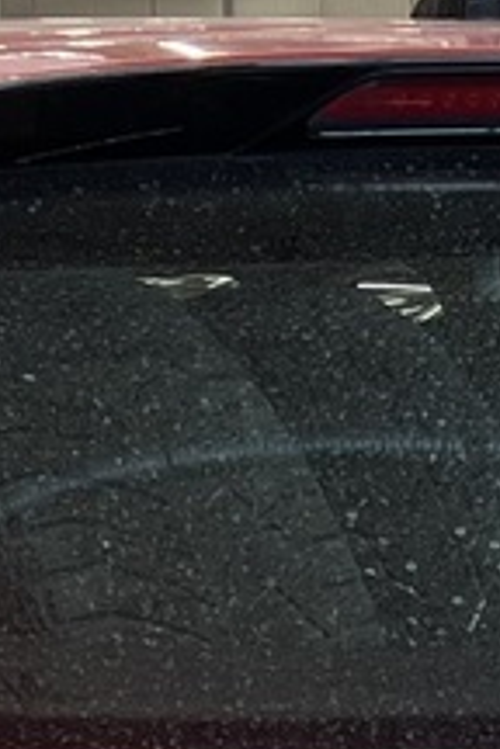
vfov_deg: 11.0
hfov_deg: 7.6
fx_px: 3750
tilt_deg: -11.5
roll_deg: +0.6
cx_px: 521
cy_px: 1106
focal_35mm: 180
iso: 80
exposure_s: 1/121
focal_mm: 5.7
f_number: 1.5
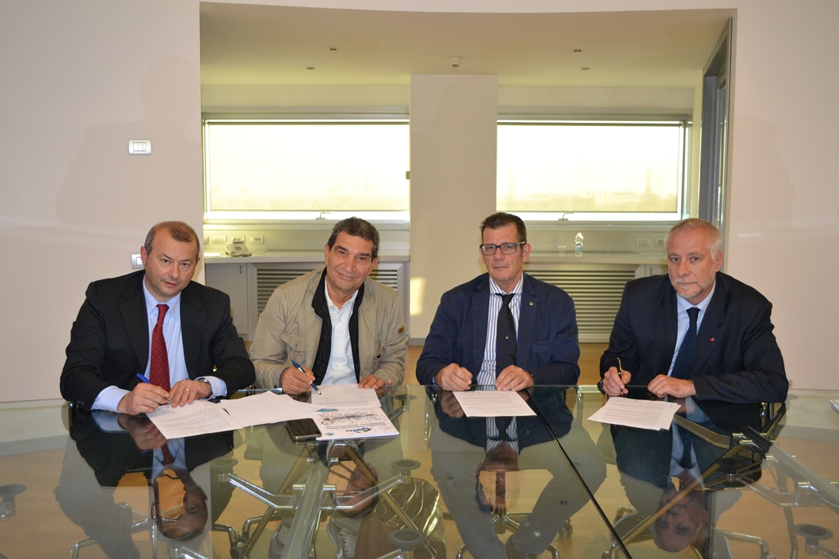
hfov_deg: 57.2
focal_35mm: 33
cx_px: 420
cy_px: 280
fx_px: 769
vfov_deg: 40.0
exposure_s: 1/60
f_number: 3.8
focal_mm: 22
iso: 900
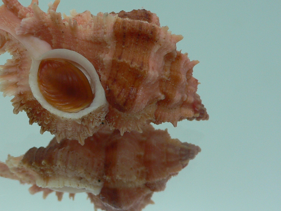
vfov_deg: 27.5
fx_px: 430
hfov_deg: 35.7
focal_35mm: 53
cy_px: 88
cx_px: 90
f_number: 2.8
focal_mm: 4.6
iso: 80
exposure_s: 1/60
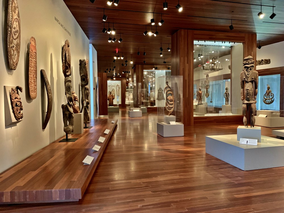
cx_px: 142
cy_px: 106
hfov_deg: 67.3
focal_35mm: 26
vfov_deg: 53.1
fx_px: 213
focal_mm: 4.25
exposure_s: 1/24
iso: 640
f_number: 1.8
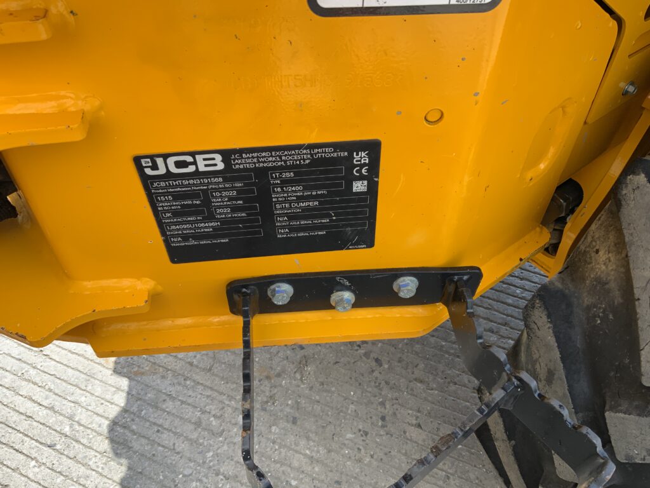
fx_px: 545
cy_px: 244
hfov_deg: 61.7
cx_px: 325
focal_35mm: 29
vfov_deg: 48.2
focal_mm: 3
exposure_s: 1/314
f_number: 1.8
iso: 16
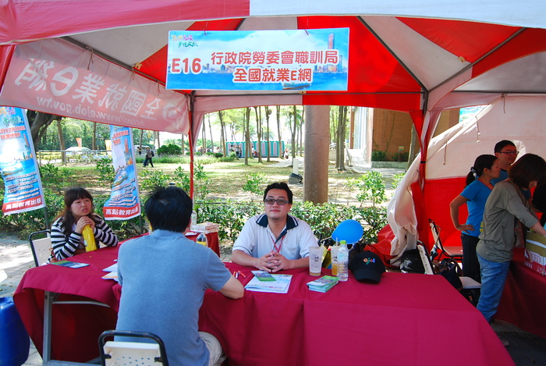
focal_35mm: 24
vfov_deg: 53.3
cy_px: 183
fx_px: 365
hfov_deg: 73.7
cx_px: 273
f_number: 3.2
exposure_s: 1/160
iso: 100
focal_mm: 16
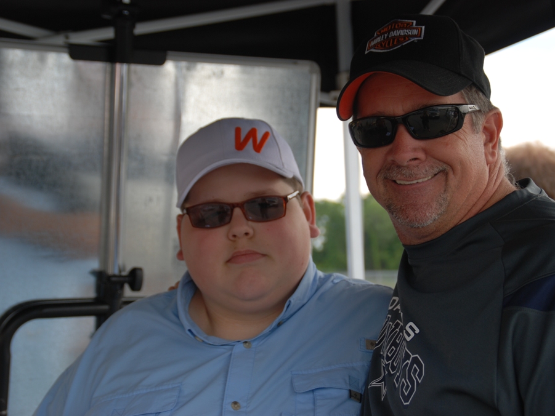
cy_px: 210
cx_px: 302
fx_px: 1315
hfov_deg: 23.8
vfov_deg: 18.0
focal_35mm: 82
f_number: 6.3
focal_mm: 50
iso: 100
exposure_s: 1/160
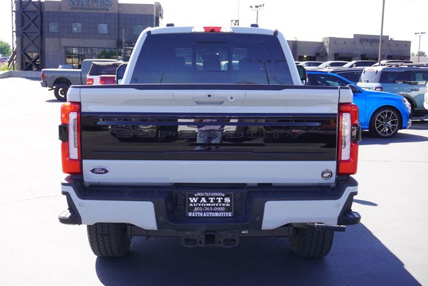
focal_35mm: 44
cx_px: 214
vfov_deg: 30.9
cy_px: 143
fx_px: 518
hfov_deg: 44.9
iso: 100
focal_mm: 29
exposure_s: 1/100
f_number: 6.3
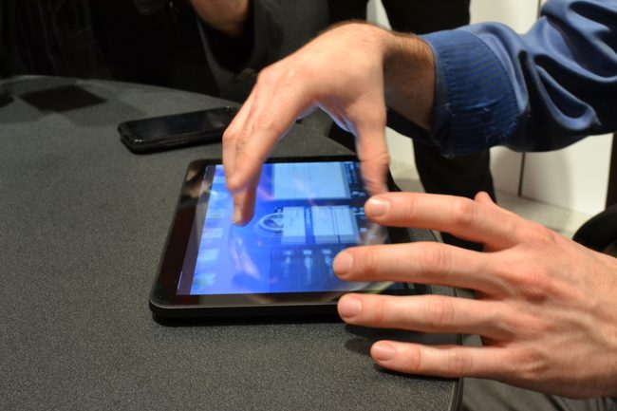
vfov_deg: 28.1
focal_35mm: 48
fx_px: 822
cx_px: 308
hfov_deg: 41.1
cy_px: 206
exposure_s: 1/6
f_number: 11
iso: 1600
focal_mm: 32
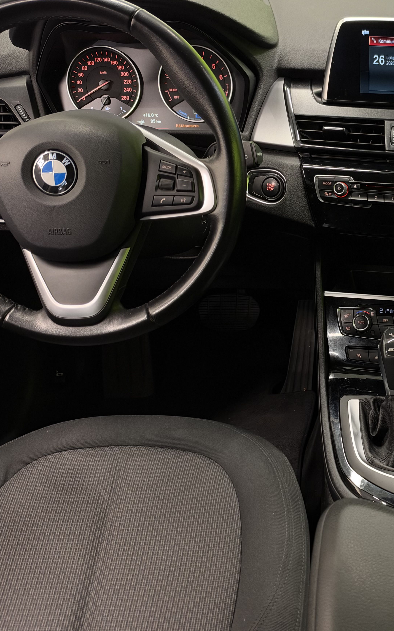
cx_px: 406
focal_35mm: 42
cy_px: 329
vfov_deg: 47.2
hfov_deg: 28.4
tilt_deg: -33.6
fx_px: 722
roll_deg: -0.8
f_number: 1.48
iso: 200
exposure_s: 1/50
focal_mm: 6.93
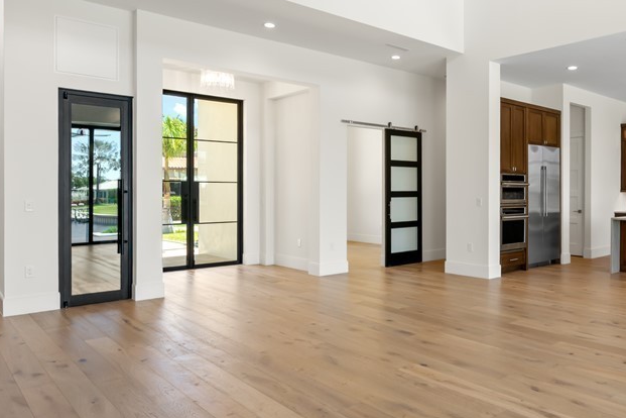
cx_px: 408
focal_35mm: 28
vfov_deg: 46.3
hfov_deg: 64.1
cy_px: 188
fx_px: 487
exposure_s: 1/80
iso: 400
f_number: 8
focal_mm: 16
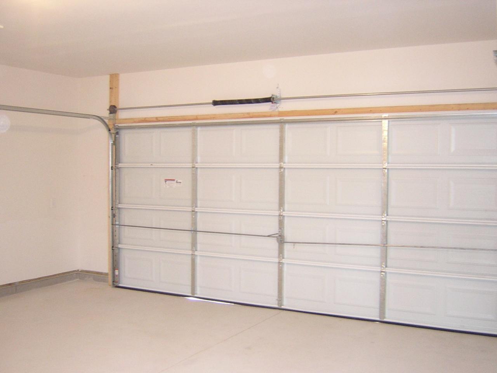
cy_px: 186
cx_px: 248
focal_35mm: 36
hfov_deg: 51.4
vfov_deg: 39.7
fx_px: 517
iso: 400
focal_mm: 4.7
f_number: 2.6
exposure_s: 1/10.2
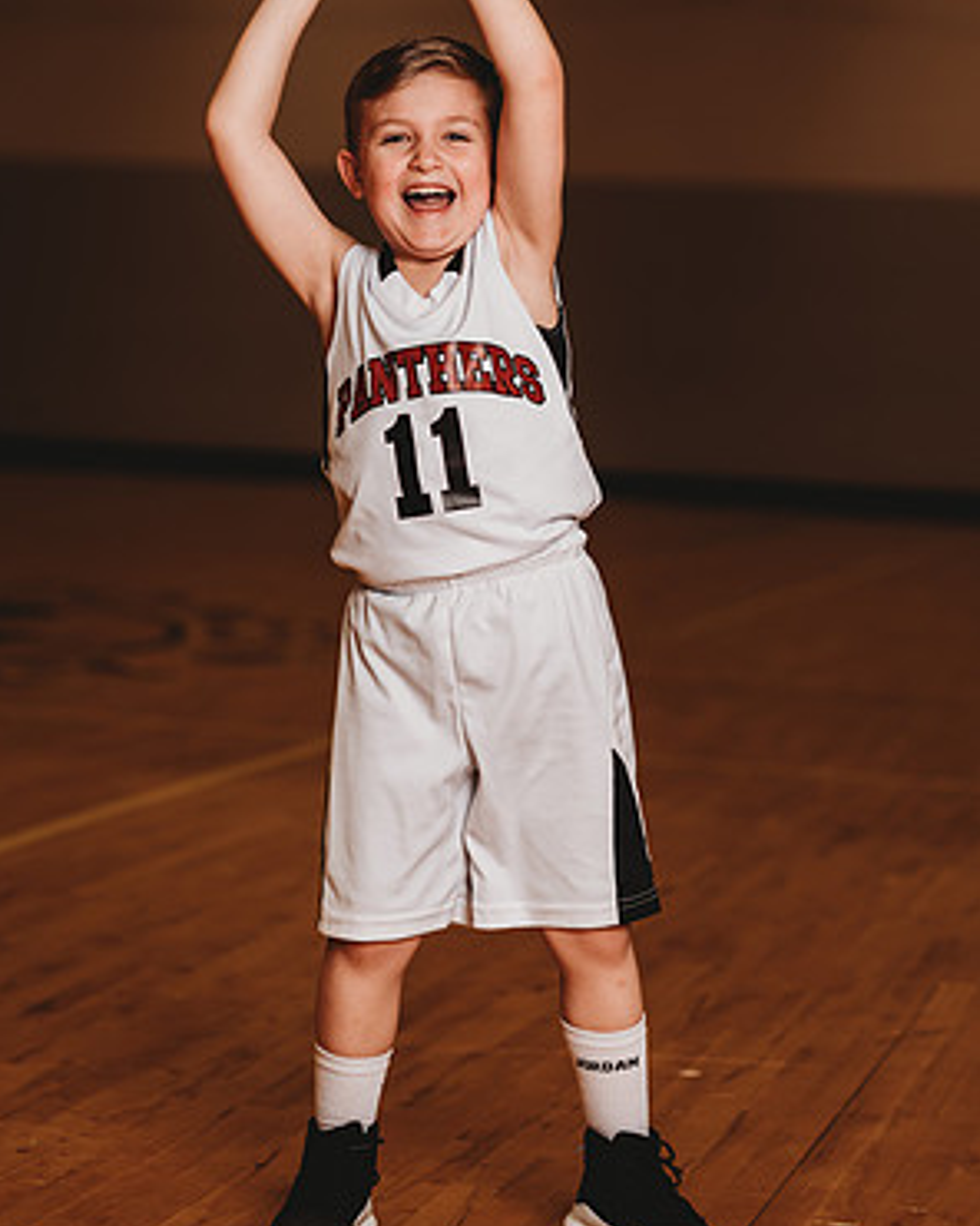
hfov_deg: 15.9
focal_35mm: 97
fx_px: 3517
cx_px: 487
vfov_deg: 19.8
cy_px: 557
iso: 100
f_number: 2.5
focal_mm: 85
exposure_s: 1/160
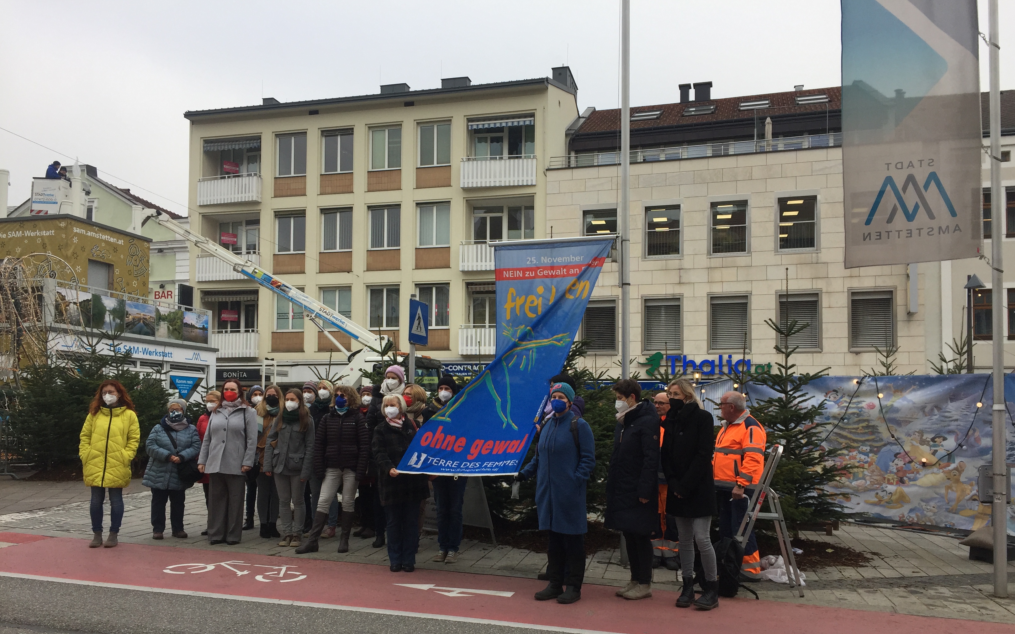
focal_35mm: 31
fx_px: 858
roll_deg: +0.1
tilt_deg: +2.4
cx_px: 507
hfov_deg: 61.2
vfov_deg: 40.4
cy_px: 381
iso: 32
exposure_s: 1/455
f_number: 2.2
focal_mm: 4.15
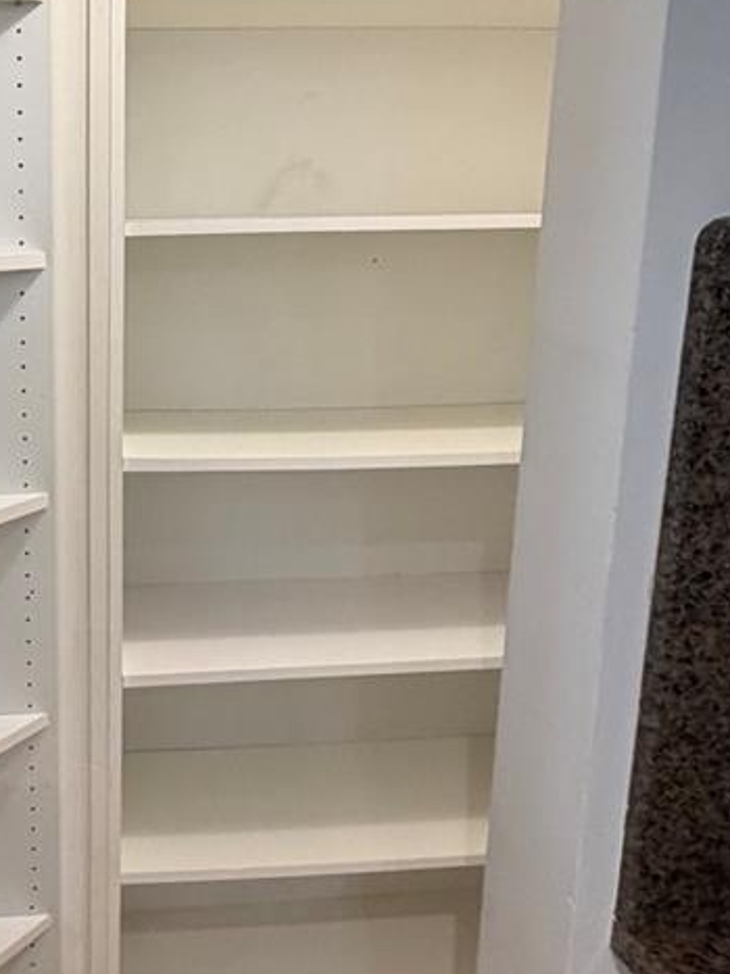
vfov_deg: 51.2
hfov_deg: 36.6
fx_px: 1013
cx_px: 46
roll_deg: +2.0
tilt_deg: -7.4
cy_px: 421
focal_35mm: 36
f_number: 2.2
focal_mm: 2.22
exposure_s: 1/120
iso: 320
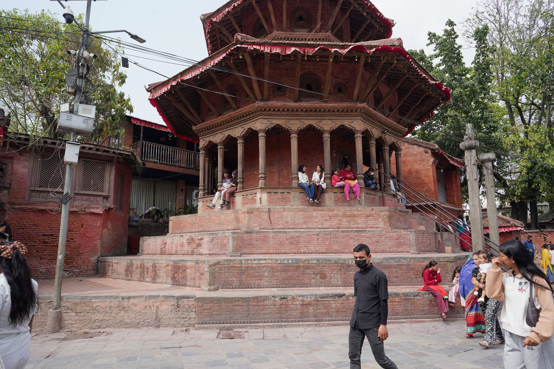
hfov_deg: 73.7
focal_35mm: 24
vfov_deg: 53.1
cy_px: 184
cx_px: 277
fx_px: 369
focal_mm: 24
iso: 100
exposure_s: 1/125
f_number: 8
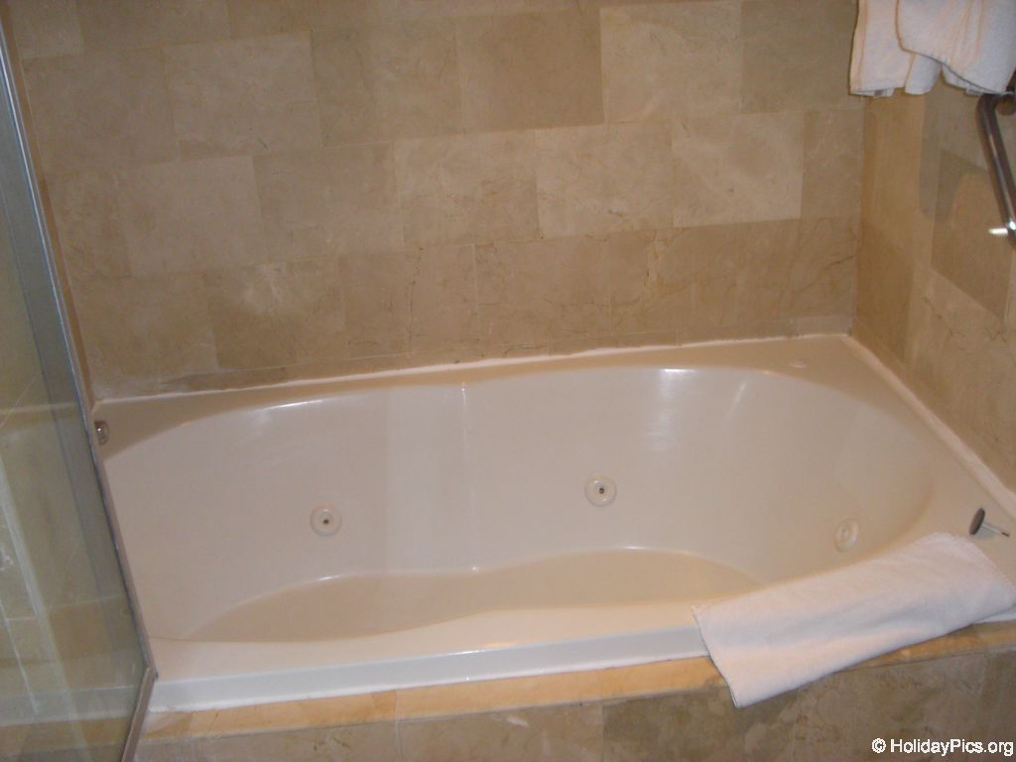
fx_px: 1115
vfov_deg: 37.7
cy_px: 381
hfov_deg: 49.0
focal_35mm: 38
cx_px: 508
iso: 200
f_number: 2.7
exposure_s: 1/60
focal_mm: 6.2
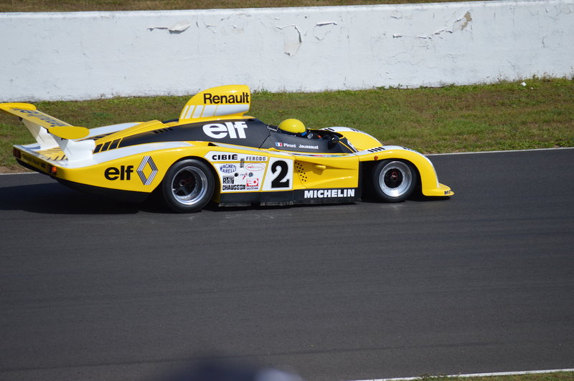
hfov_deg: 6.9
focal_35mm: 300
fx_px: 4779
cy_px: 190
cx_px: 287
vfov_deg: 4.6
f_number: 7.1
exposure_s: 1/2000
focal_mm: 200
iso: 320
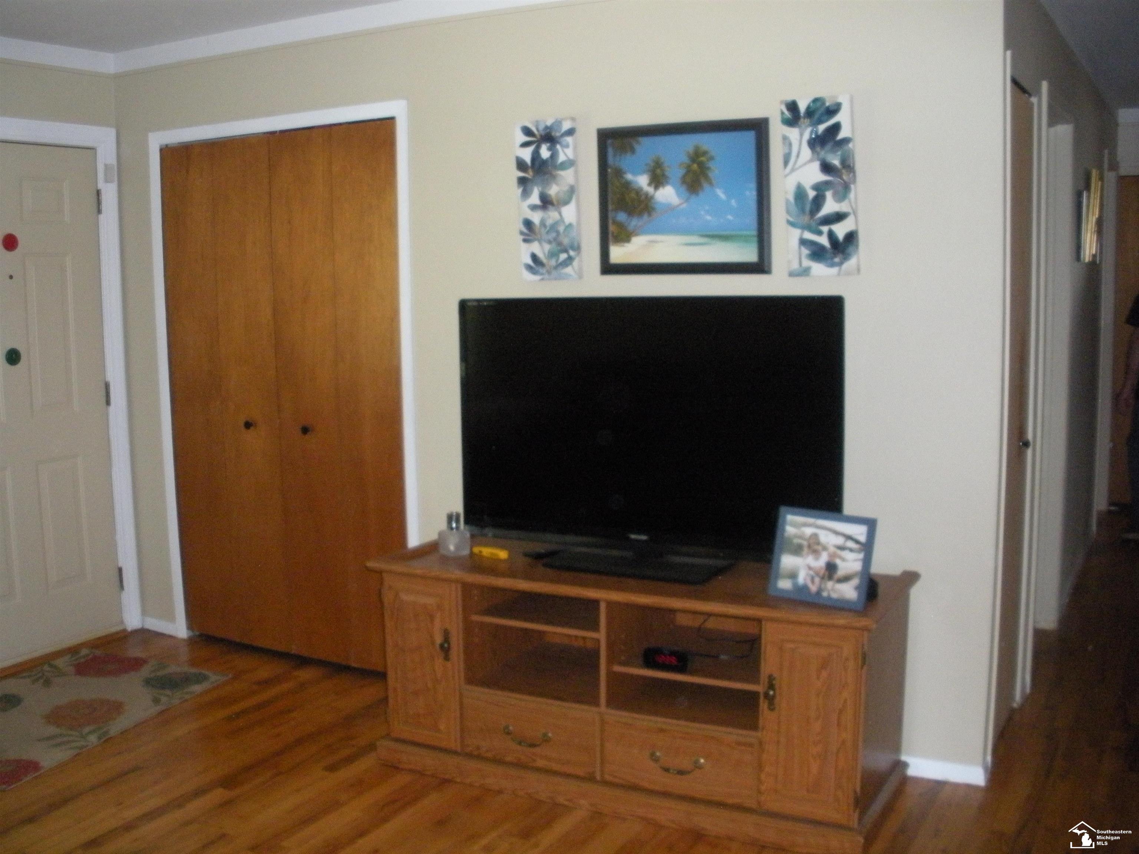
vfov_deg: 39.7
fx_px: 1185
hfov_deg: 51.4
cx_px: 570
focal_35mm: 36
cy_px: 427
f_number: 3.5
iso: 490
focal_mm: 6.3
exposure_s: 1/60
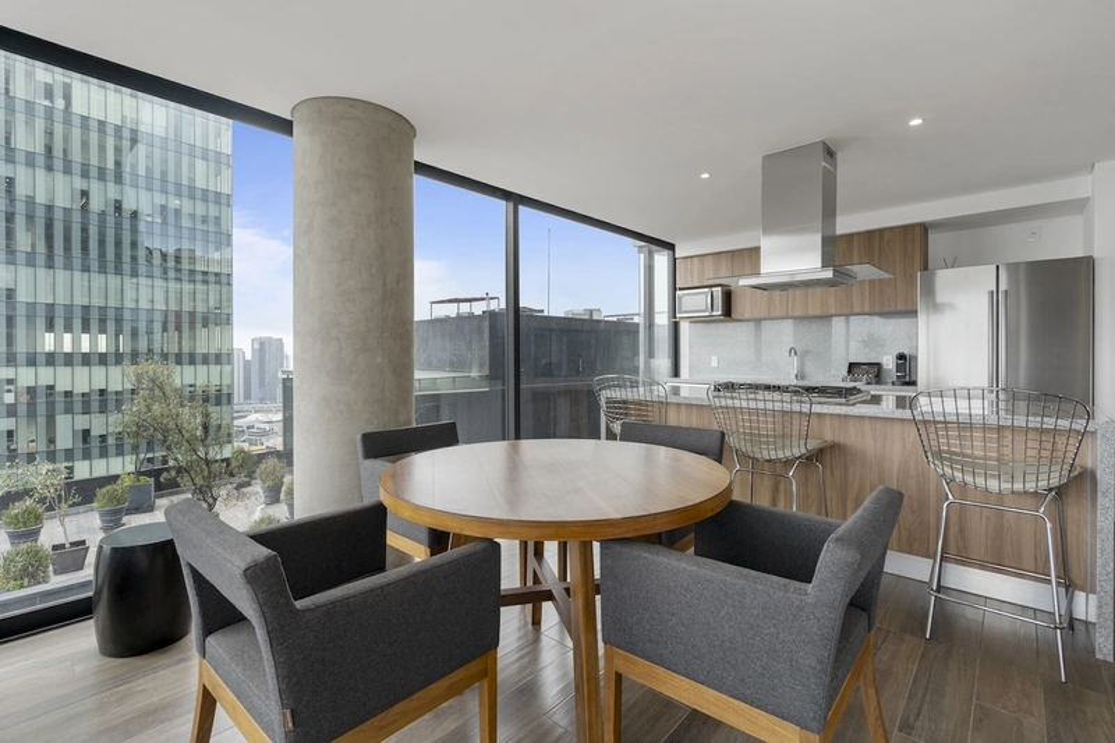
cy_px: 372
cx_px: 558
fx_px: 495
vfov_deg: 73.7
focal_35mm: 16
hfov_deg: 96.7
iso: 200
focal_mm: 16
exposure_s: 1/13
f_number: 9
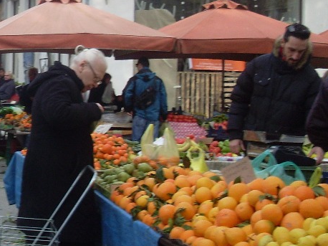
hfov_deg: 22.3
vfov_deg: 17.3
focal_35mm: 85
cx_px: 19
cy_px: 78
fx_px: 805
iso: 80
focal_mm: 6.3
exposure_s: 1/60
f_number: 7.7
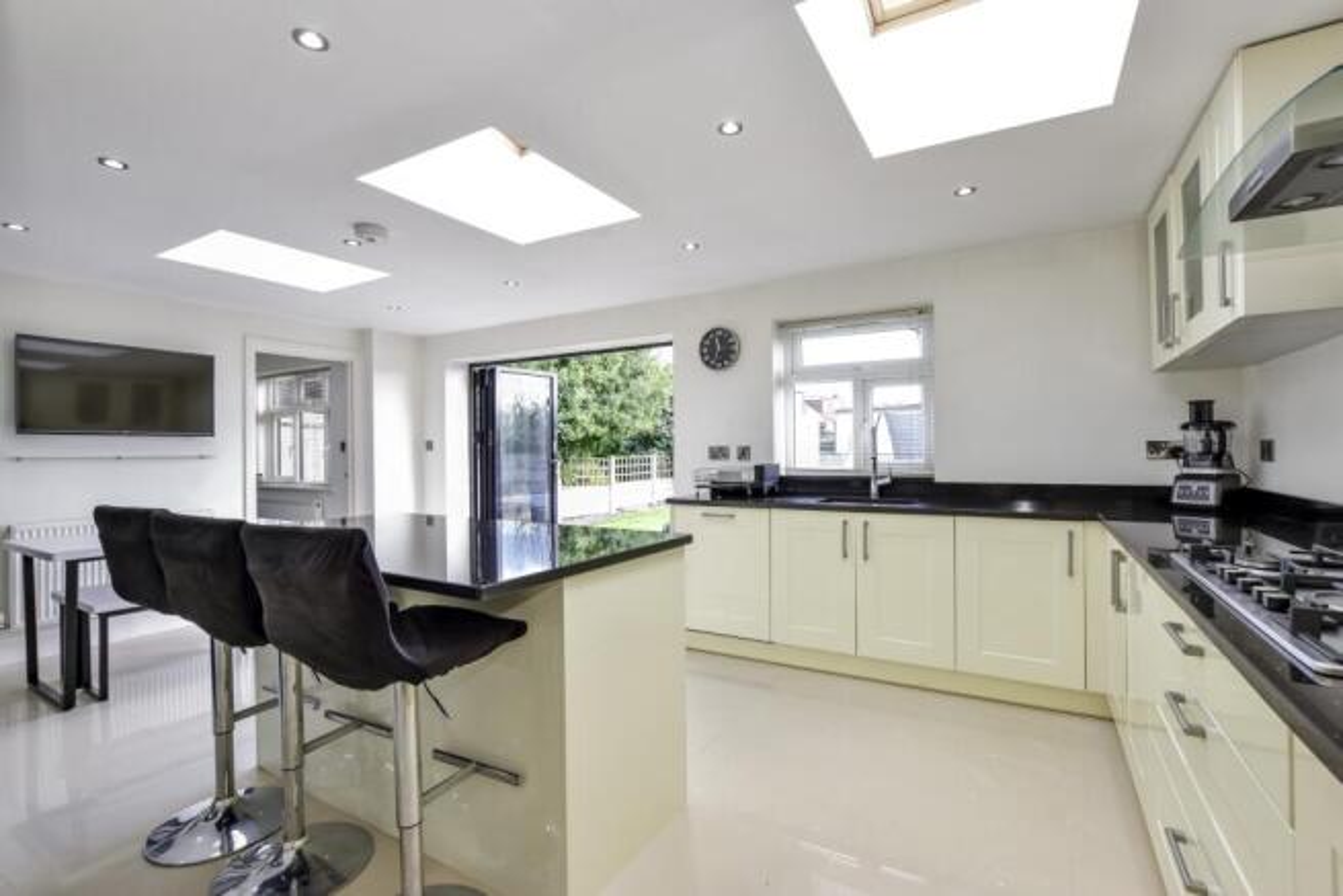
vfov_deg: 77.4
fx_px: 560
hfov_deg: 100.4
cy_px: 448
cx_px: 672
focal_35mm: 15
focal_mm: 10
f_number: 8
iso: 640
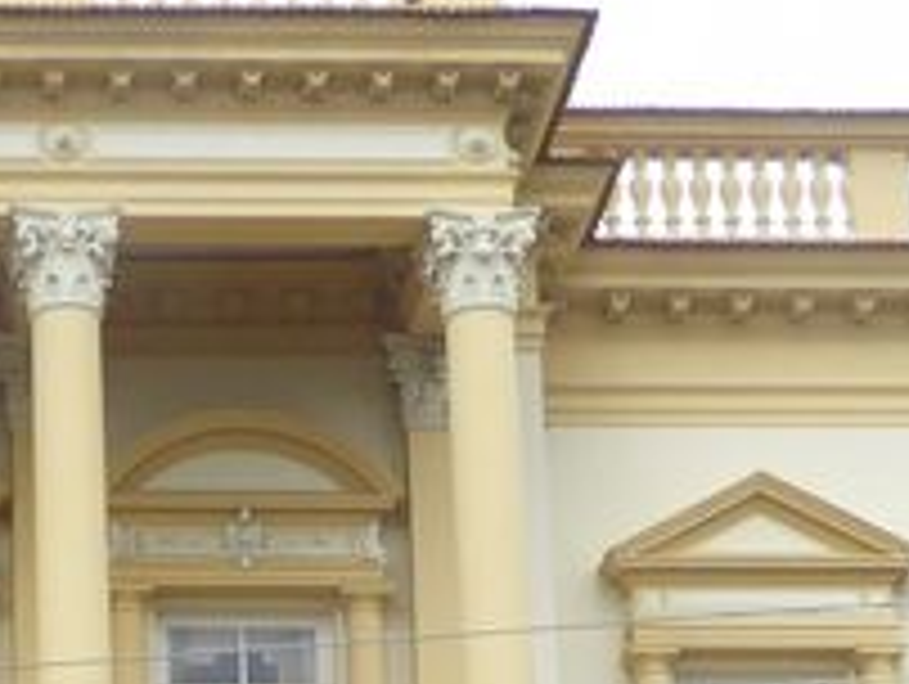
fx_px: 4785
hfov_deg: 10.7
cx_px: -153
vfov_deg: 8.0
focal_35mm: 182
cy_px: 1062
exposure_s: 1/400
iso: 80
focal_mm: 7.8
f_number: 3.9
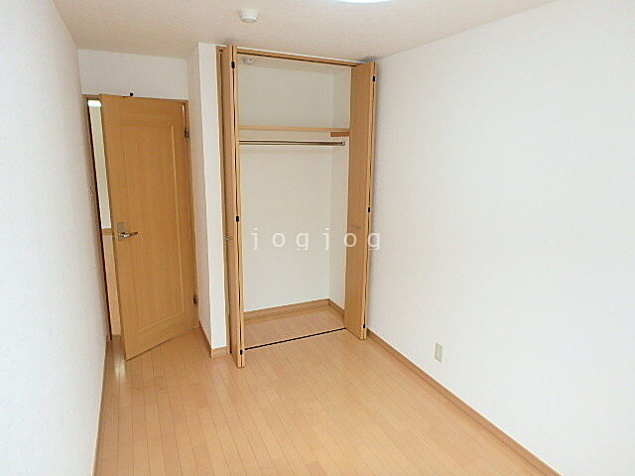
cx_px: 318
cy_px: 238
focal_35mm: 21
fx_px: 385
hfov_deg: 79.0
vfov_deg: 63.4
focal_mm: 3.7
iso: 200
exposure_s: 1/50
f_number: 3.5
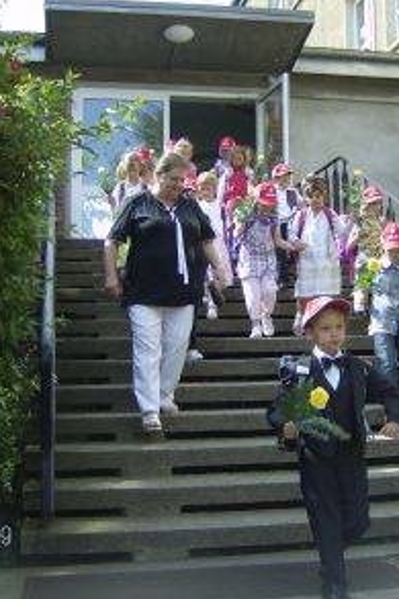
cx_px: 272
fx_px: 849
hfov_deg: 26.3
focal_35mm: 51
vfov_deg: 38.9
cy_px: 301
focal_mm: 6
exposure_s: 1/264
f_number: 2.8
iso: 100
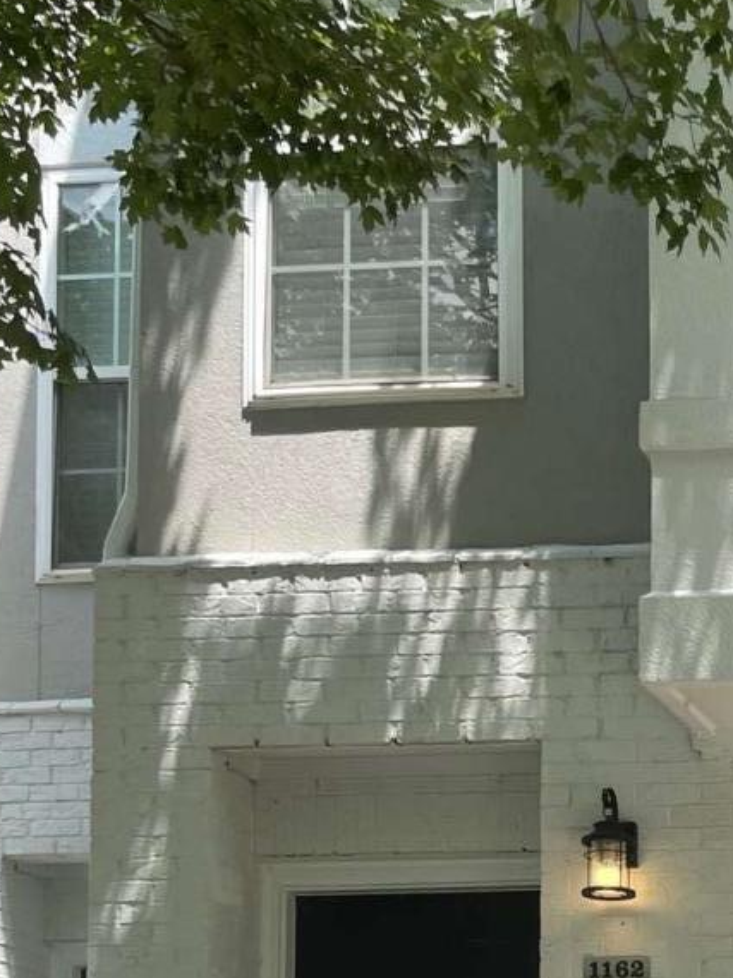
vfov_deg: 24.7
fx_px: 2063
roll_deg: +0.2
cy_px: 1100
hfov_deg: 18.5
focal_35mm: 73
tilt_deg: +4.2
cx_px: 1004
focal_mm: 4.2
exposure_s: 1/1014
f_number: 1.6
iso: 32
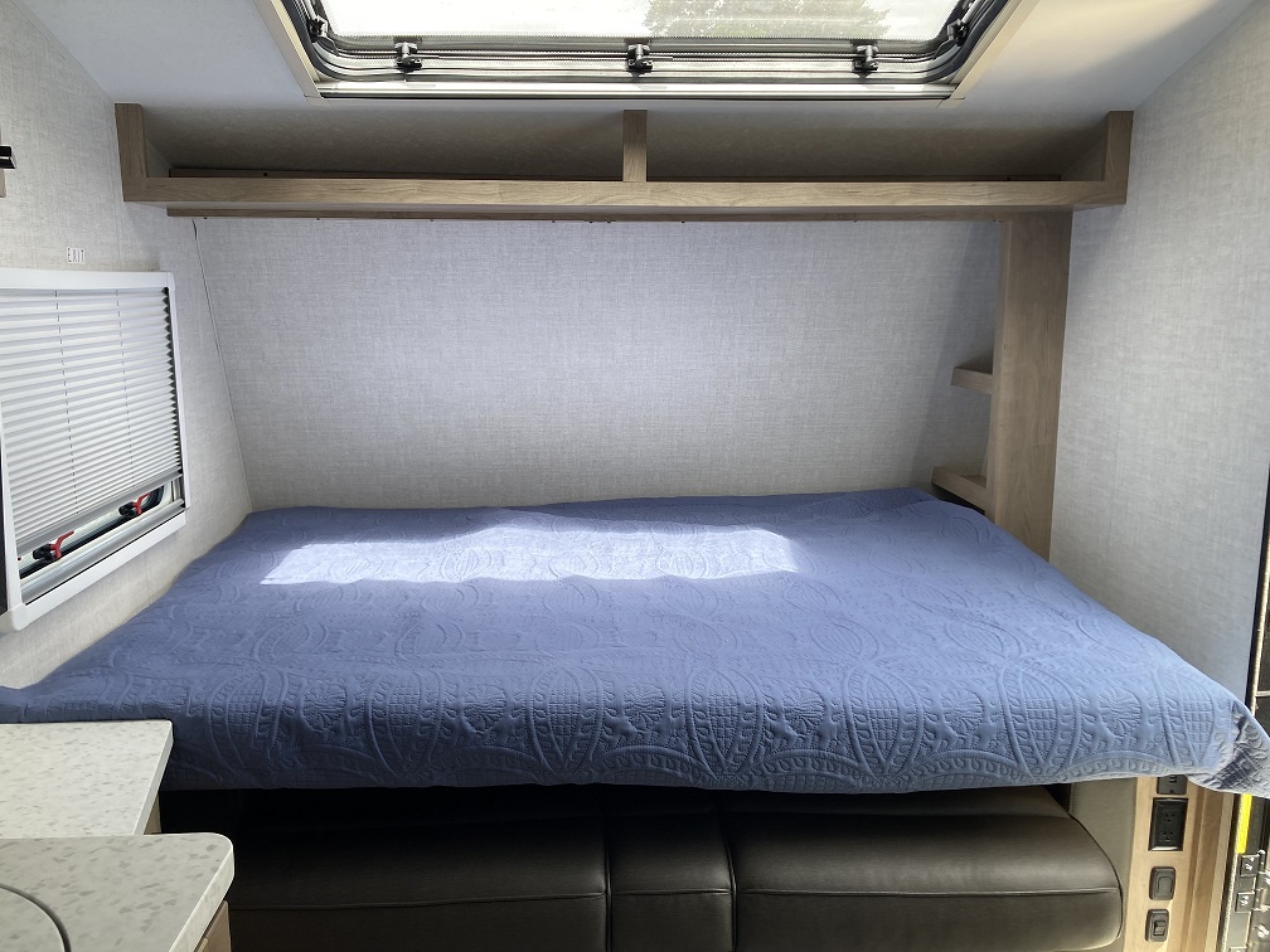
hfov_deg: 63.4
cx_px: 635
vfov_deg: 49.7
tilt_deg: -5.9
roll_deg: -0.4
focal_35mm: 28
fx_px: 1027
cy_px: 476
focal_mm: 3.99
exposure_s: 1/127
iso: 20
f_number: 1.8
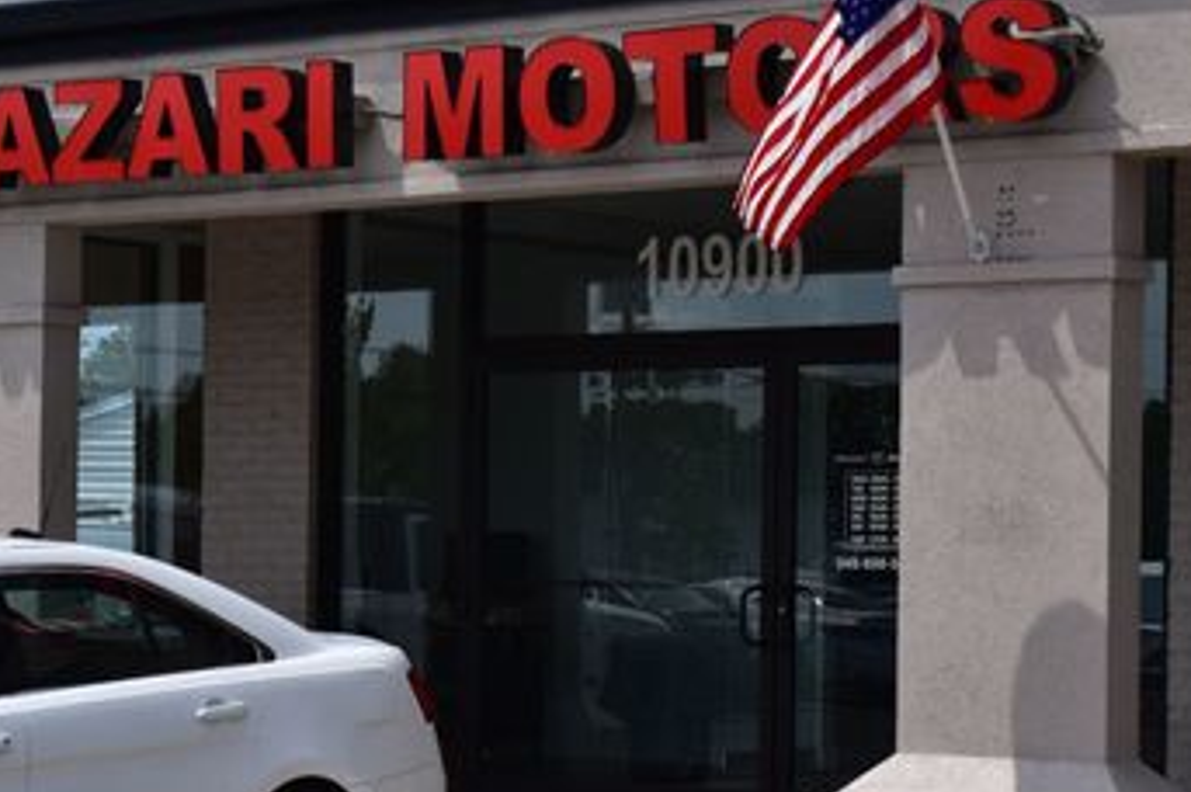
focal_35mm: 112
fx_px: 3702
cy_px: 542
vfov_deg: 12.2
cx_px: 132
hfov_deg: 18.0
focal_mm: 40
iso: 220
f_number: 11
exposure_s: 1/500
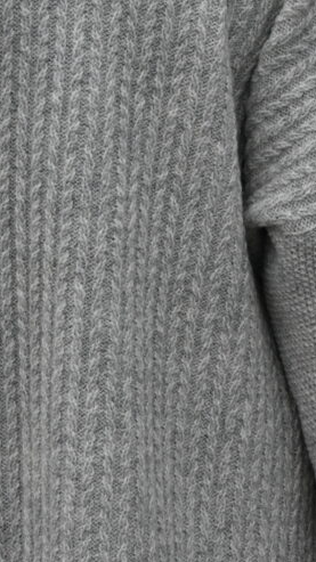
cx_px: 52
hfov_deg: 5.4
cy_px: 62
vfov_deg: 9.6
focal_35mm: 223
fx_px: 3325
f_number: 13
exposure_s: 1/750
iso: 1600
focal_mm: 70
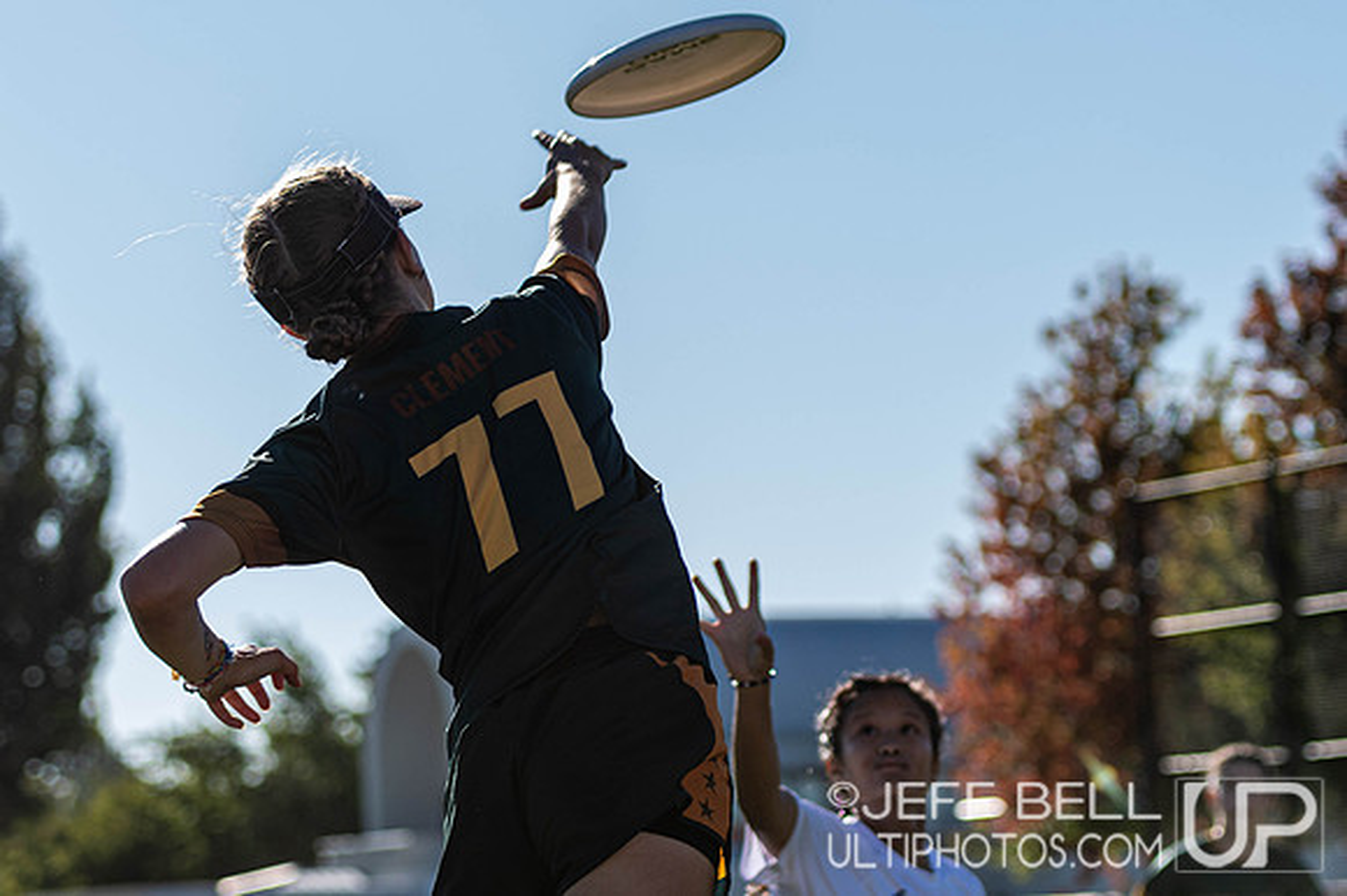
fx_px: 5478
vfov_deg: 9.3
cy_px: 271
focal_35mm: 147
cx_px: 674
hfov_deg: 14.0
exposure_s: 1/1250
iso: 100
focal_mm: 70
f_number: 2.8
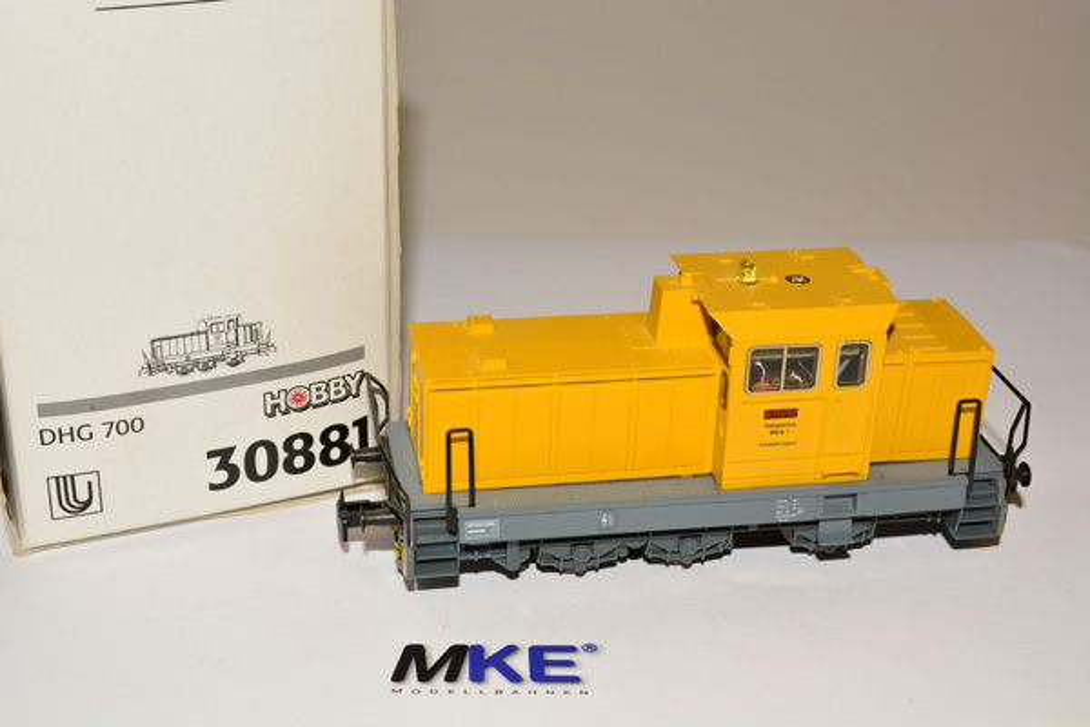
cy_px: 364
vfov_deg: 25.1
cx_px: 545
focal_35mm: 54
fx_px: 1635
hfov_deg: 36.9
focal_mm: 36
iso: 160
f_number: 13
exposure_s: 1/60
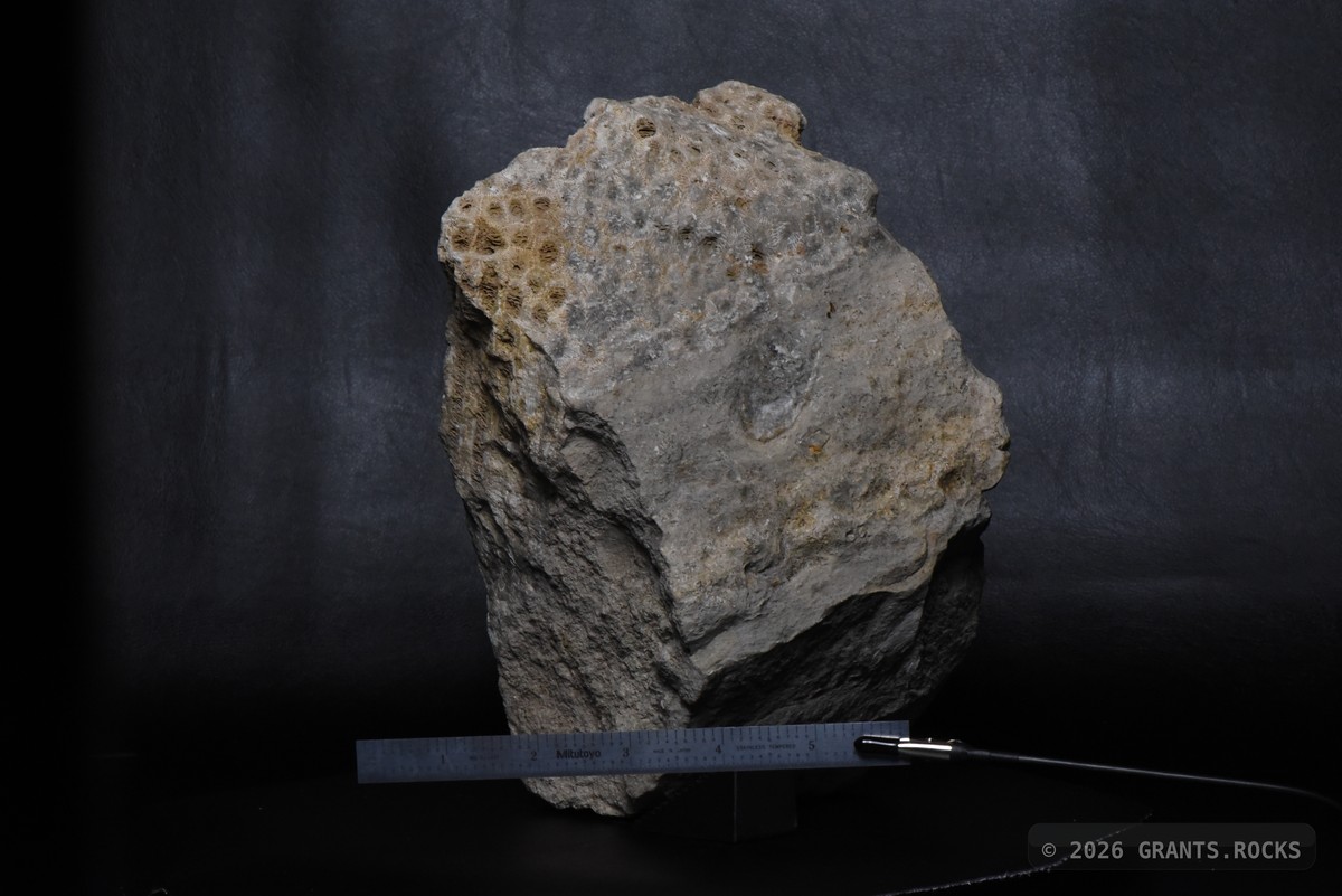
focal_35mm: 105
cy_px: 448
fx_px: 3915
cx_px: 671
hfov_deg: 19.4
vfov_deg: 13.1
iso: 5000
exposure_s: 1/40
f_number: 20
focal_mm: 105
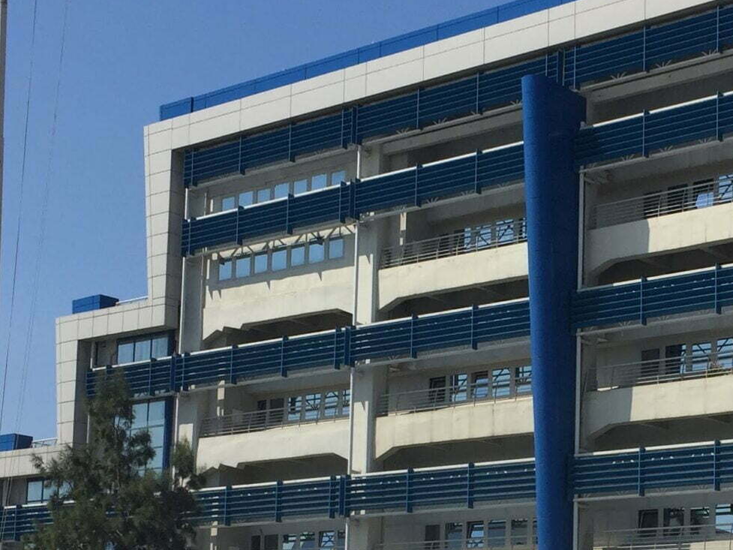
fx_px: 1610
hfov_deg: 25.3
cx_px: 575
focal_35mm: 76
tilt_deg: +6.2
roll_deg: -2.7
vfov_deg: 19.0
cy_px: 509
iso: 32
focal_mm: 4.15
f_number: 2.2
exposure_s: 1/3049
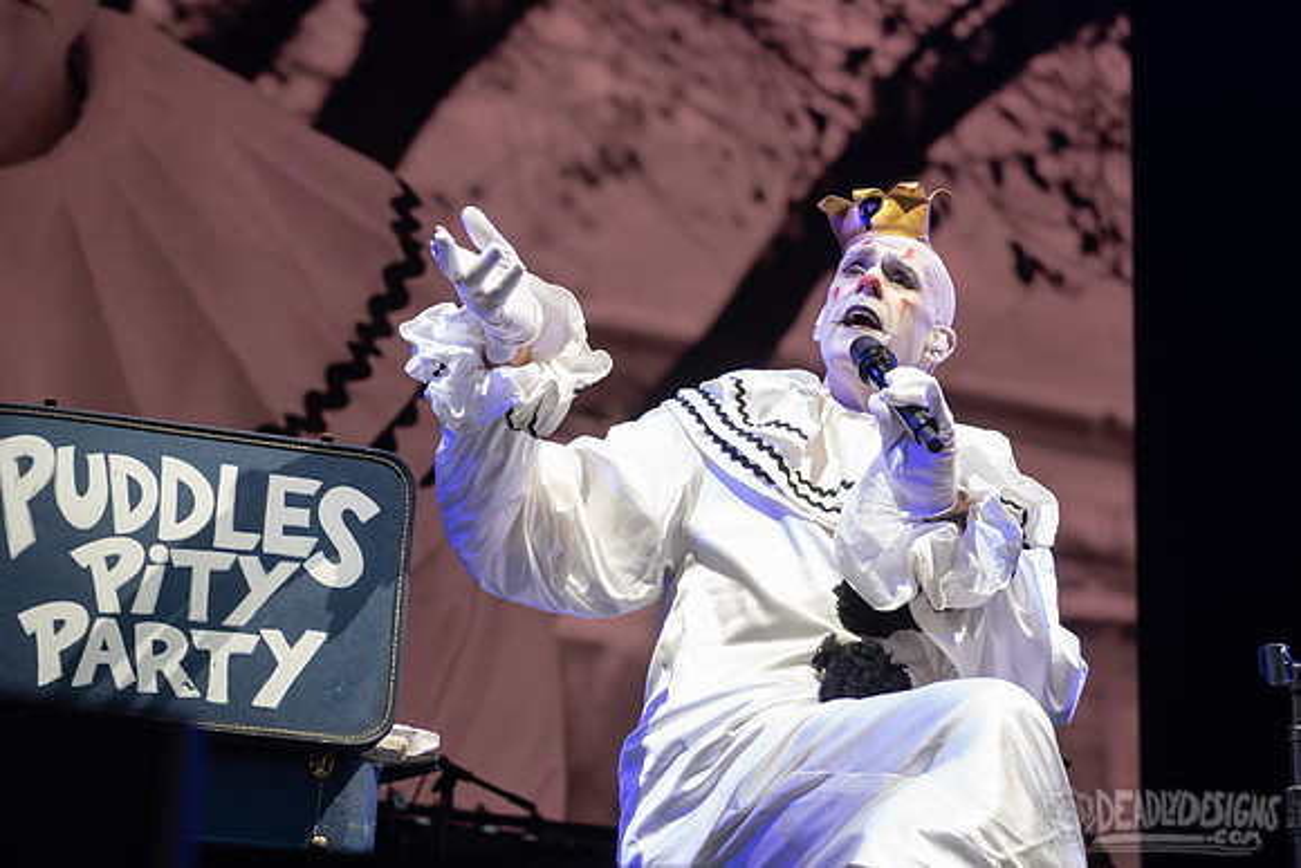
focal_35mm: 77
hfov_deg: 26.3
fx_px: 2785
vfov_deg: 17.7
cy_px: 390
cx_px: 716
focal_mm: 70
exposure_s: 1/200
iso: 640
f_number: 5
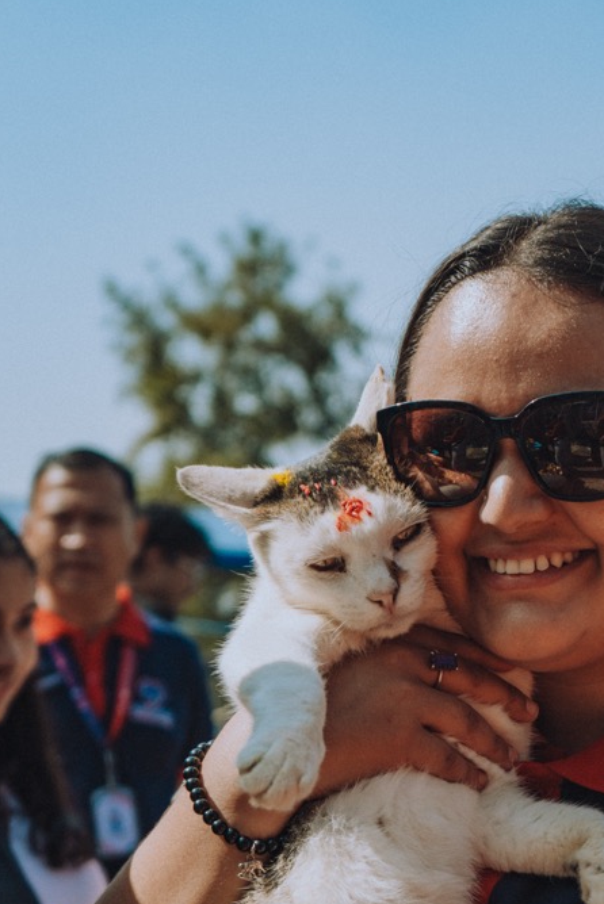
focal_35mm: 90
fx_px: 2262
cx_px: 521
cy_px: 643
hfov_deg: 15.1
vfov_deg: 22.5
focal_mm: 47
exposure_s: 1/1600
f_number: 4.5
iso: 250
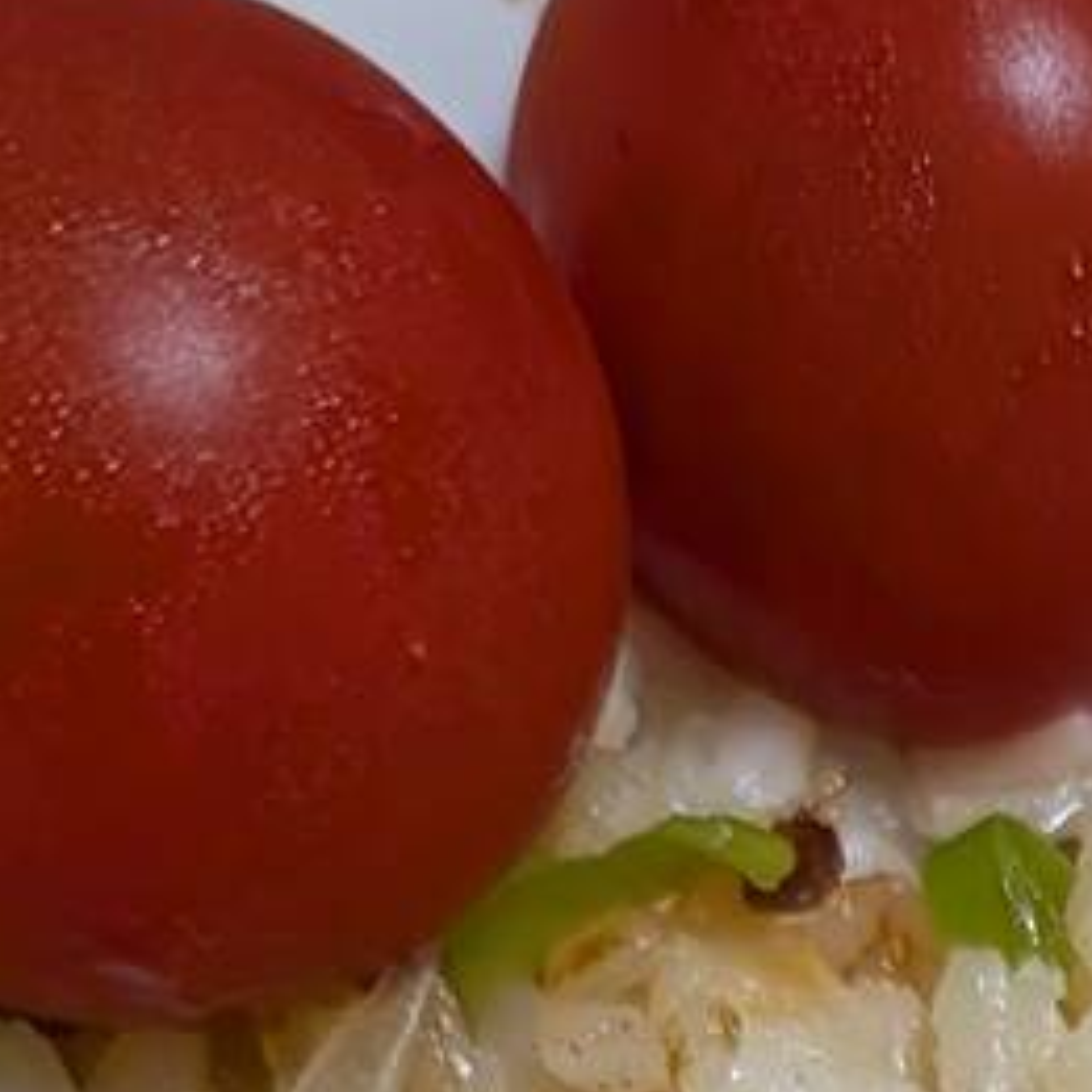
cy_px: 2439
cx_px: 1446
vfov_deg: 11.5
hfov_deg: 12.9
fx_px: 4640
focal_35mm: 130
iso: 919
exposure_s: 1/104
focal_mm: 6.9
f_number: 1.68
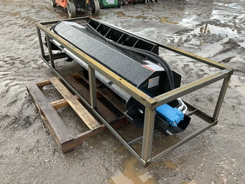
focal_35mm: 29
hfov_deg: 61.7
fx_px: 205
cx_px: 122
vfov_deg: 48.2
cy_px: 92
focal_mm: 3
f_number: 1.8
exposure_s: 1/122
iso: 20
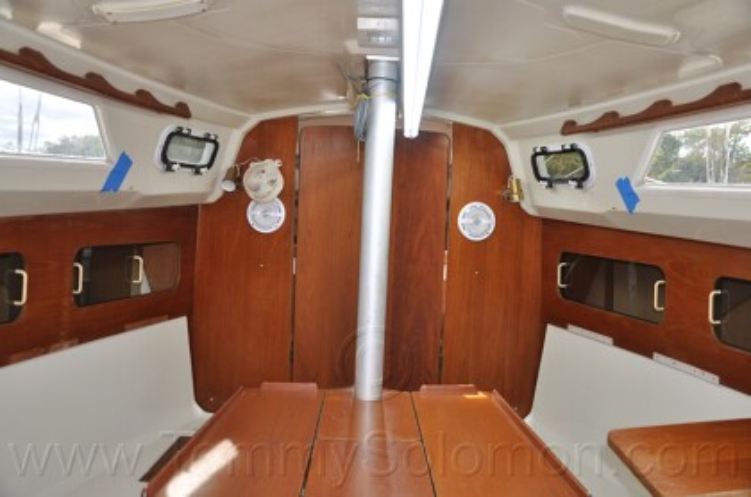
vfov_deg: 41.5
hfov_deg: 59.6
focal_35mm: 32
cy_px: 248
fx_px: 656
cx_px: 376
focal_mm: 21
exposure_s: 1/200
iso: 220
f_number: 3.8
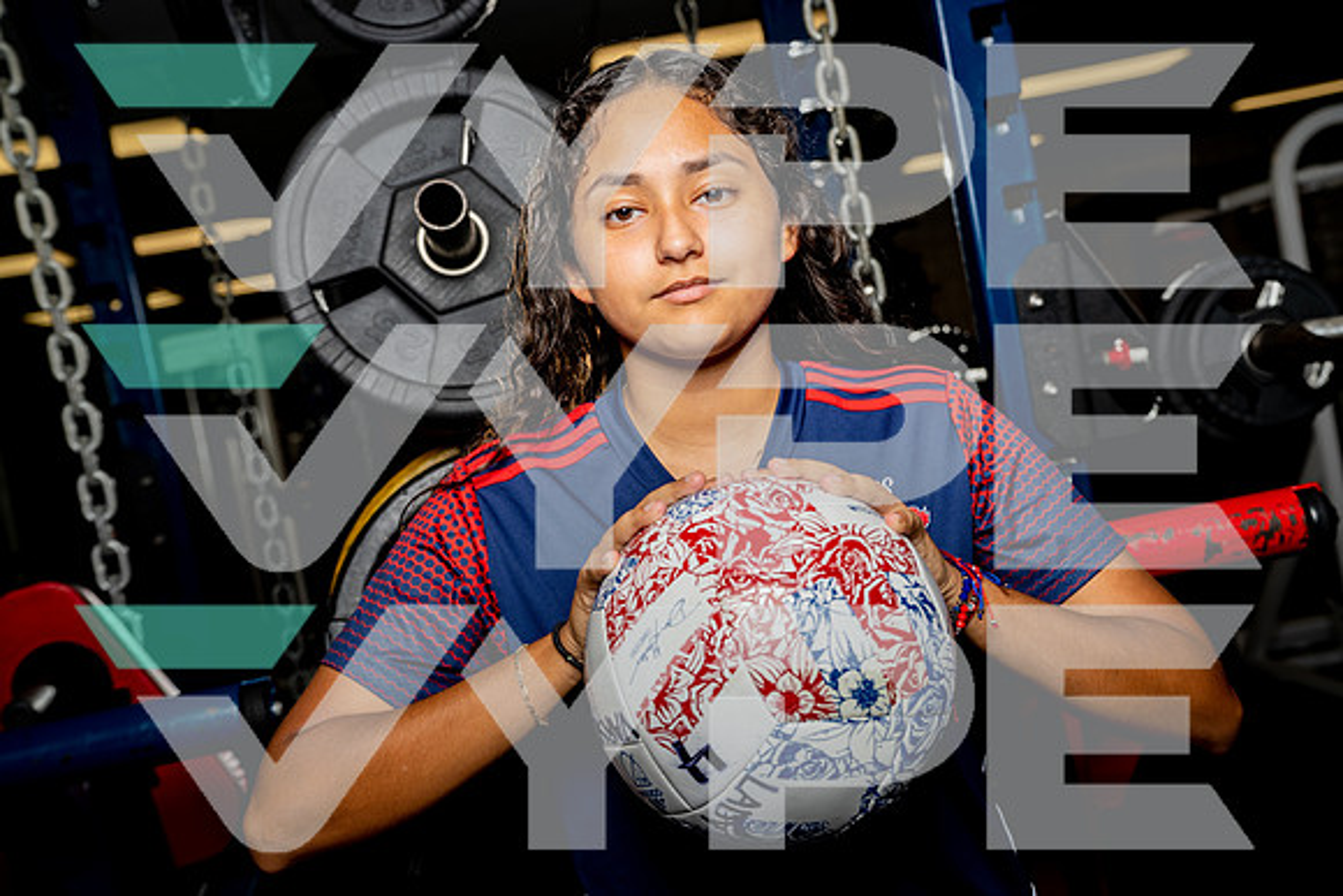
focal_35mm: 42
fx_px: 1567
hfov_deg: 46.4
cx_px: 672
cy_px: 448
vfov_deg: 31.9
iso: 160
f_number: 5
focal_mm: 42
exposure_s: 1/250
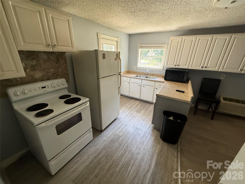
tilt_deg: -17.9
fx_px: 99
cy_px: 92
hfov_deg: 102.1
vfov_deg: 85.7
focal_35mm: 14
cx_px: 122
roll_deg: -0.8
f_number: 2.2
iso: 320
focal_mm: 2.22
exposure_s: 1/93
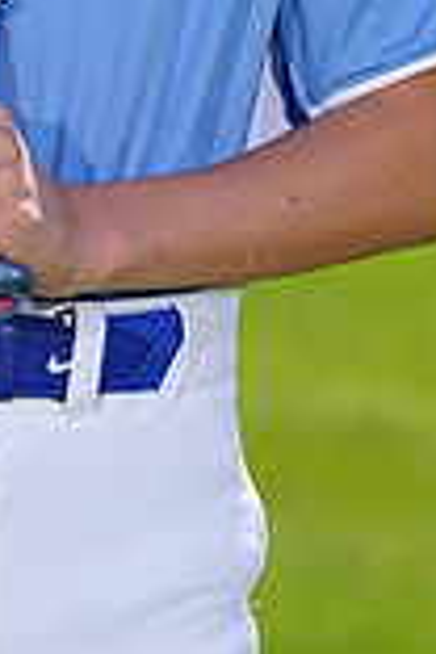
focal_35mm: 800
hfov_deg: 1.7
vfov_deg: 2.6
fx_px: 14532
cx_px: -48
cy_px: -331
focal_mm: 215
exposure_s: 1/250
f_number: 8
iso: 100
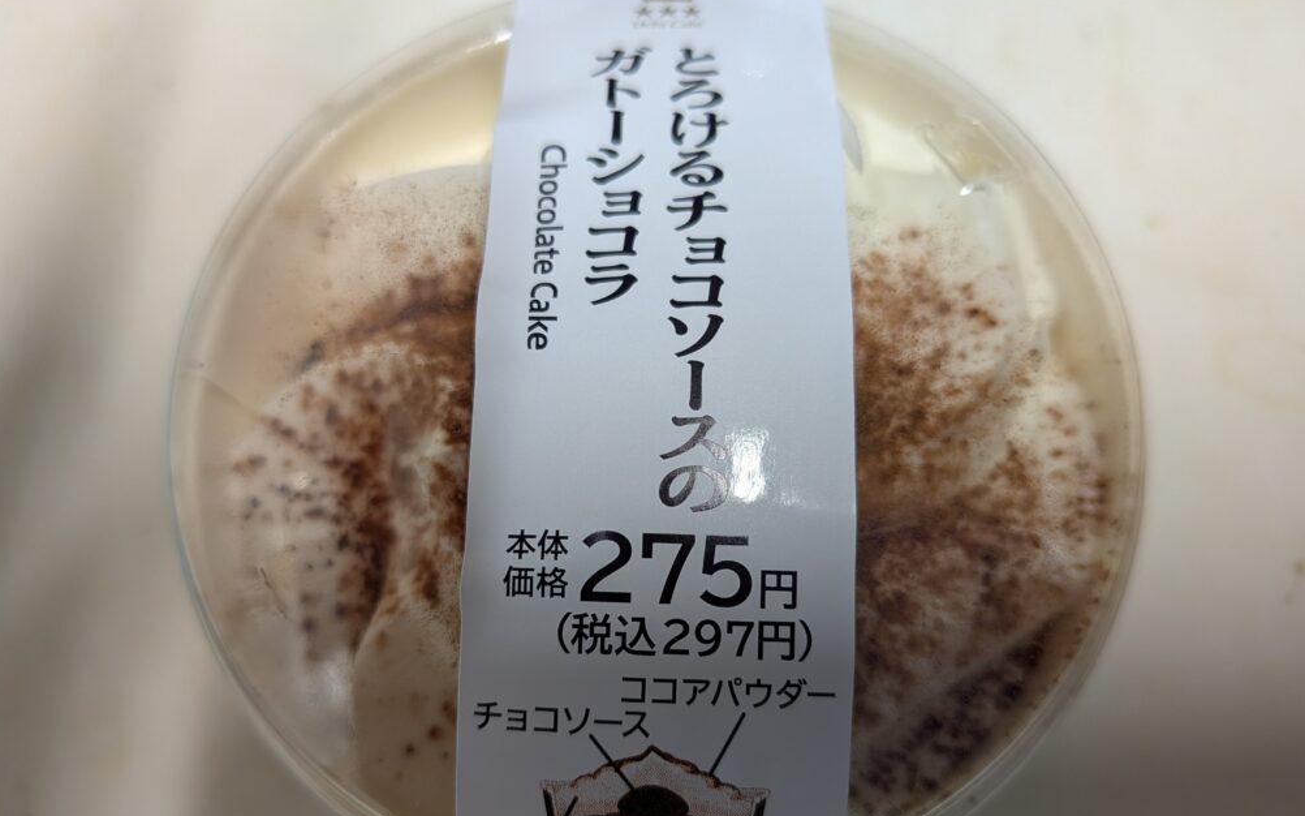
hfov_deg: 70.4
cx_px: 660
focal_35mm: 26
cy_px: 465
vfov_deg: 47.4
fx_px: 925
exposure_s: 1/103
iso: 26
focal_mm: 4.53
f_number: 1.7
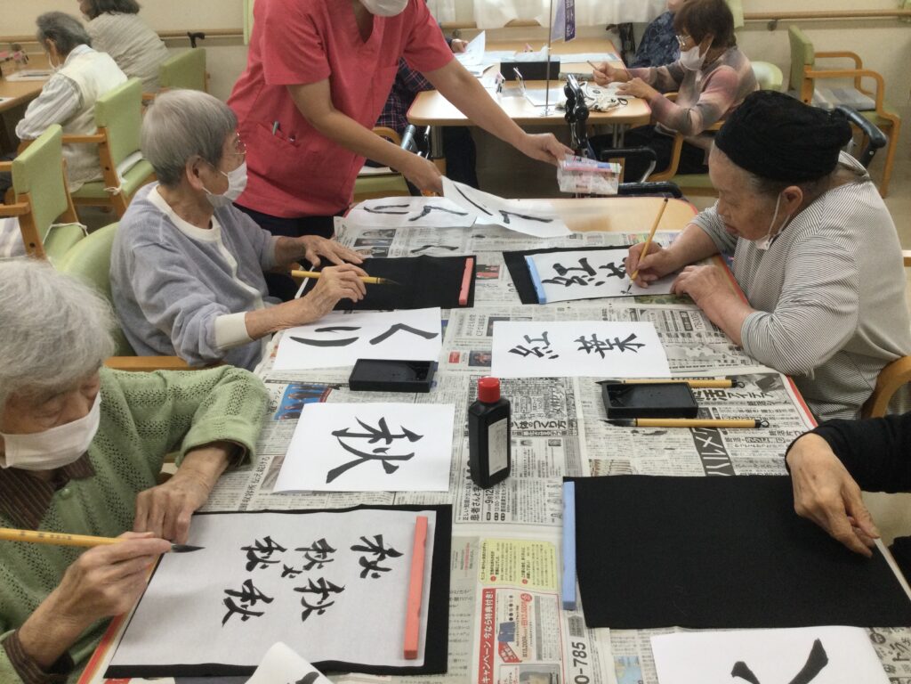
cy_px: 342
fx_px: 816
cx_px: 456
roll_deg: +1.3
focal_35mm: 31
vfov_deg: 45.4
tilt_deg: -28.8
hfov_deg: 58.4
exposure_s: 1/30
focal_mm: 3.3
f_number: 2.4
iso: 50
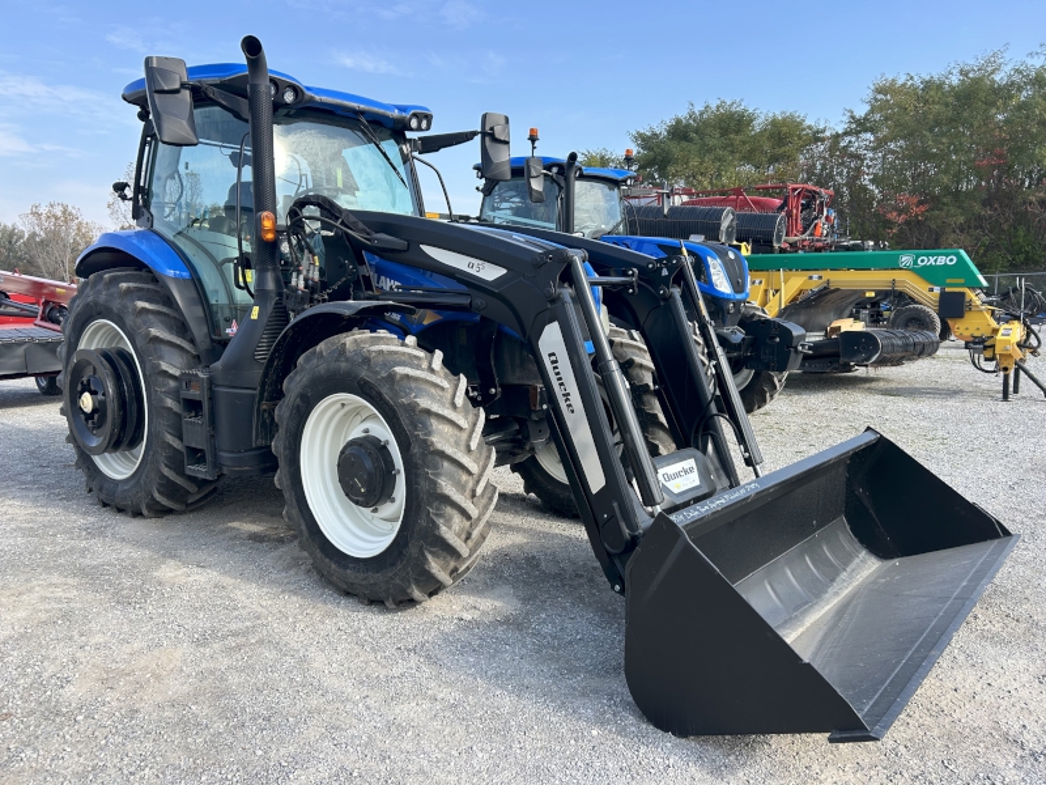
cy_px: 392
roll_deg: +0.0
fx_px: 786
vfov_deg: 53.1
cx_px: 523
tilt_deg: -5.8
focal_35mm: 26
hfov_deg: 67.3
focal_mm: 5.7
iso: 50
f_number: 1.5
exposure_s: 1/1252
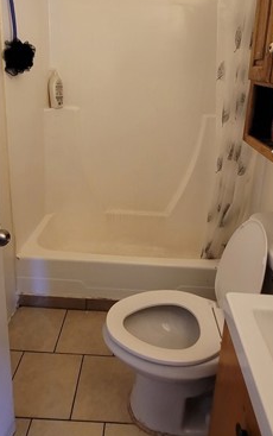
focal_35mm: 24
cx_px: 139
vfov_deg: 72.6
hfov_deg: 51.2
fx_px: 285
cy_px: 146
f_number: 2.2
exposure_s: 1/40
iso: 320
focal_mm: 2.2
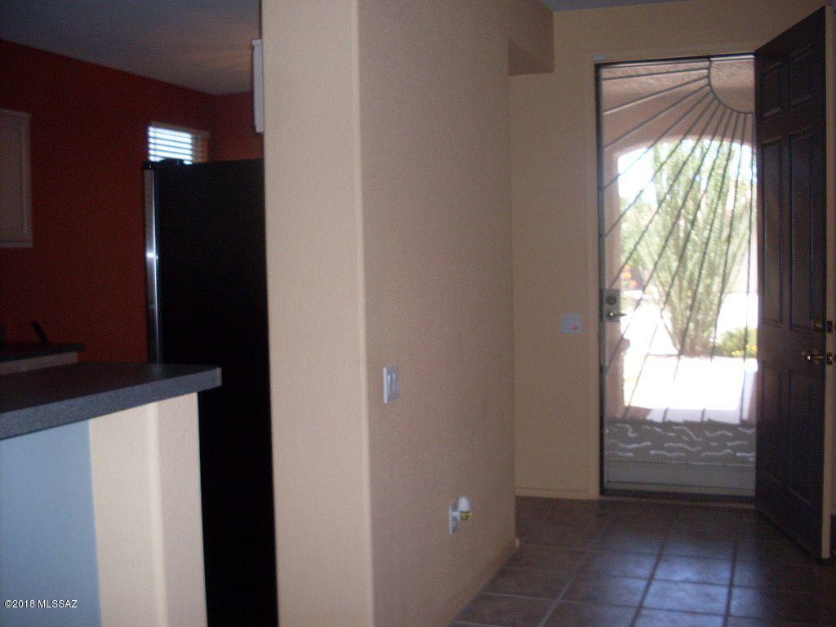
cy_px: 314
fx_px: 918
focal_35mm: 38
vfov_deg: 37.7
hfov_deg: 49.0
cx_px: 418
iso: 100
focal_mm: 6.3
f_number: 2.8
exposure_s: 1/45
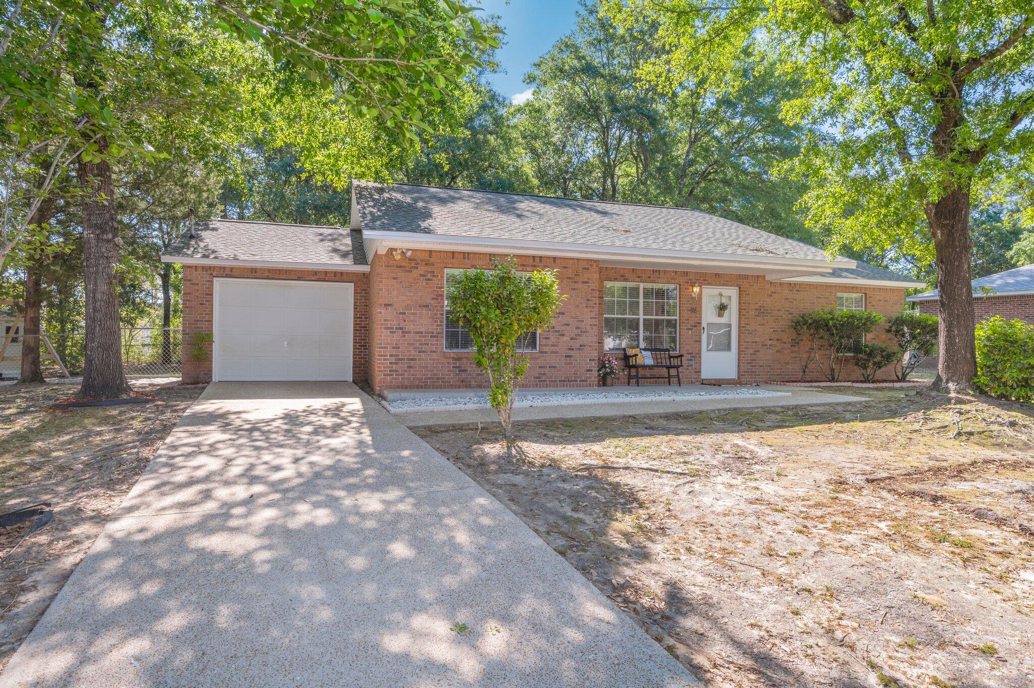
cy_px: 344
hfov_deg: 88.5
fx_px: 531
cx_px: 517
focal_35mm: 18
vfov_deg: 65.9
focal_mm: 18.5
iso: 100
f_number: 9
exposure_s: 1/80
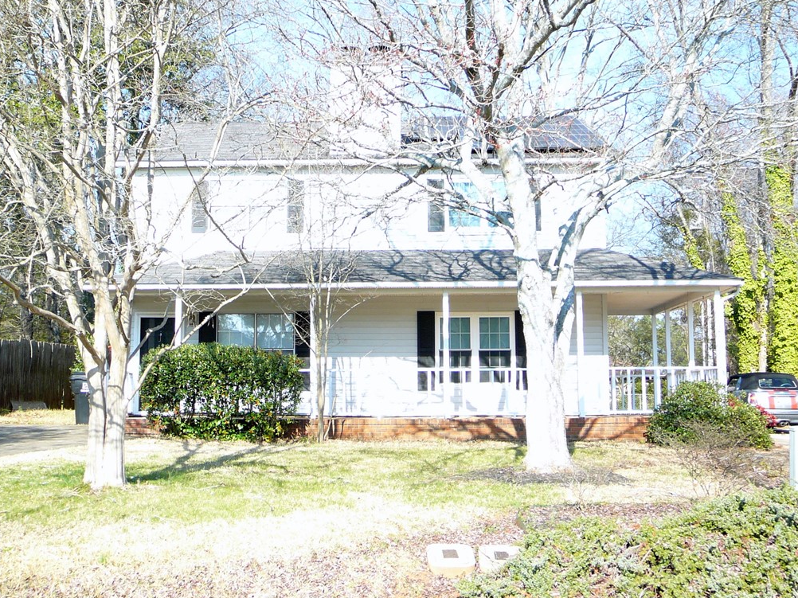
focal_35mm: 46
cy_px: 295
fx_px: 1060
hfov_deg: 41.2
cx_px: 396
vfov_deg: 31.5
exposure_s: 1/200
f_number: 3.2
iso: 80
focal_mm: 6.7
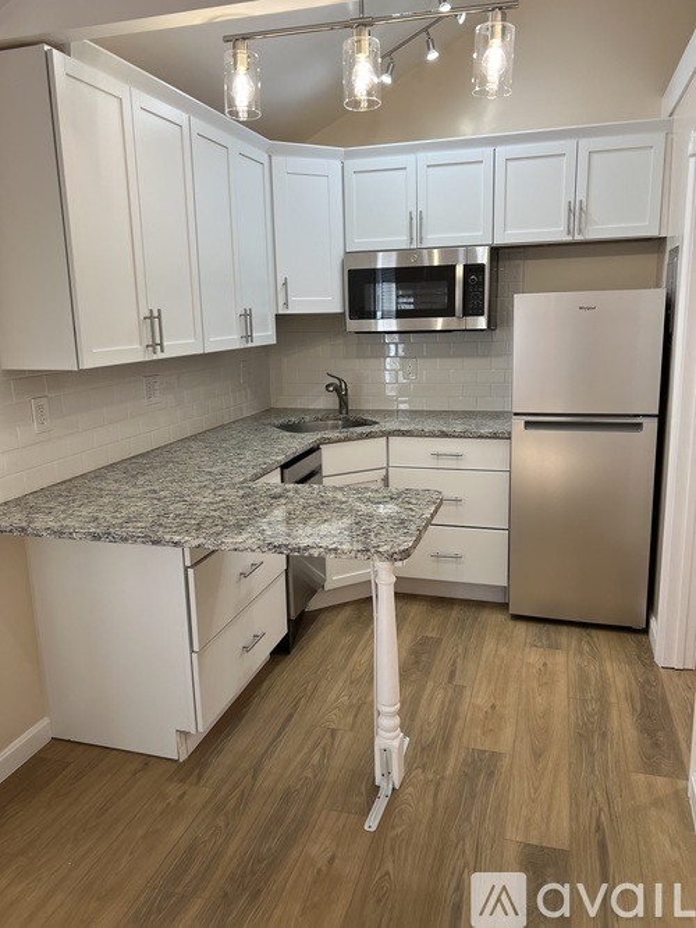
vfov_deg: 67.3
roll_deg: +1.8
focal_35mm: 26
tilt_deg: -12.4
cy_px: 464
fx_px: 697
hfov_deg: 53.0
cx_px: 348
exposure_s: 1/120
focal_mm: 5.7
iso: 50
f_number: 1.5
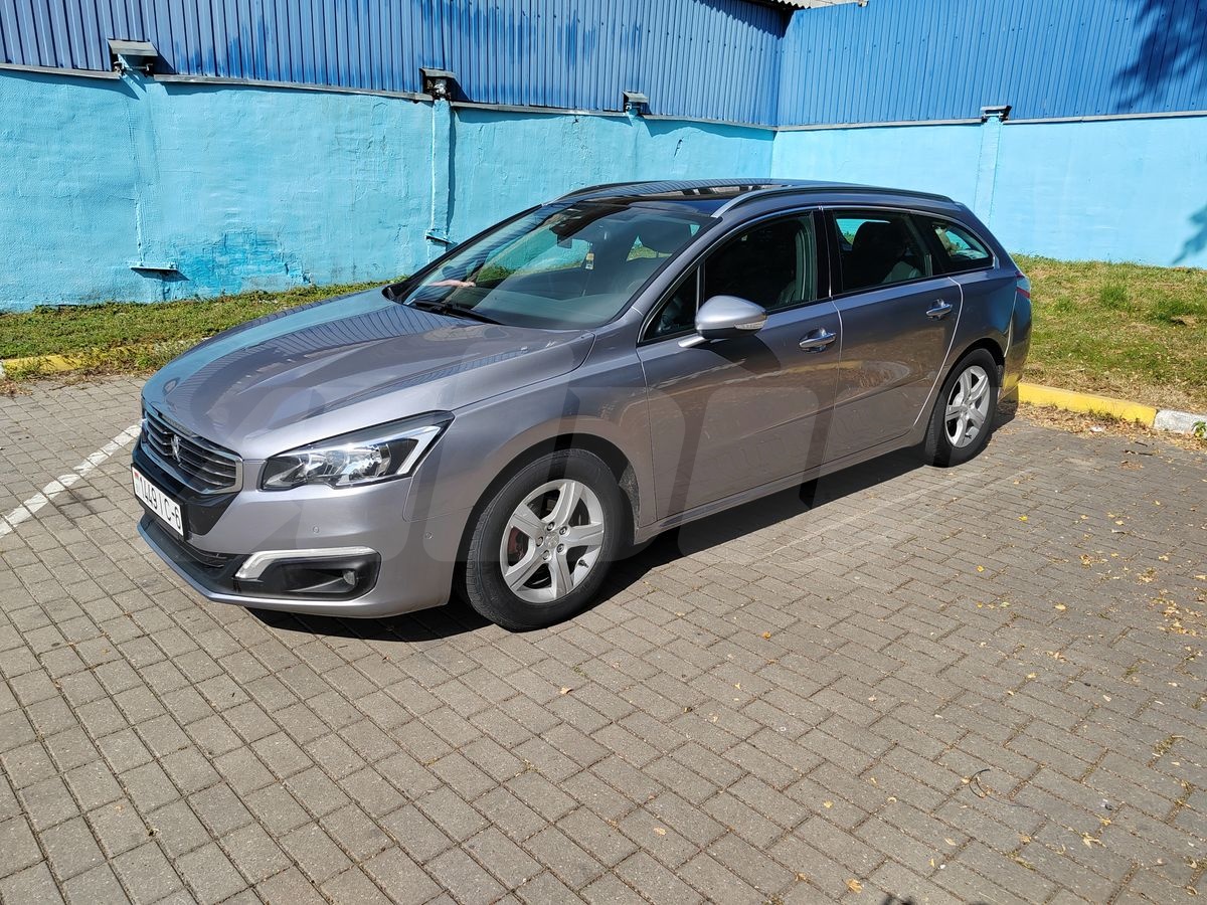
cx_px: 604
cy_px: 452
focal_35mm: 27
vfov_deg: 51.4
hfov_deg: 65.3
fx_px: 941
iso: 100
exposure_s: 1/2500
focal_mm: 5.52
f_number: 1.9
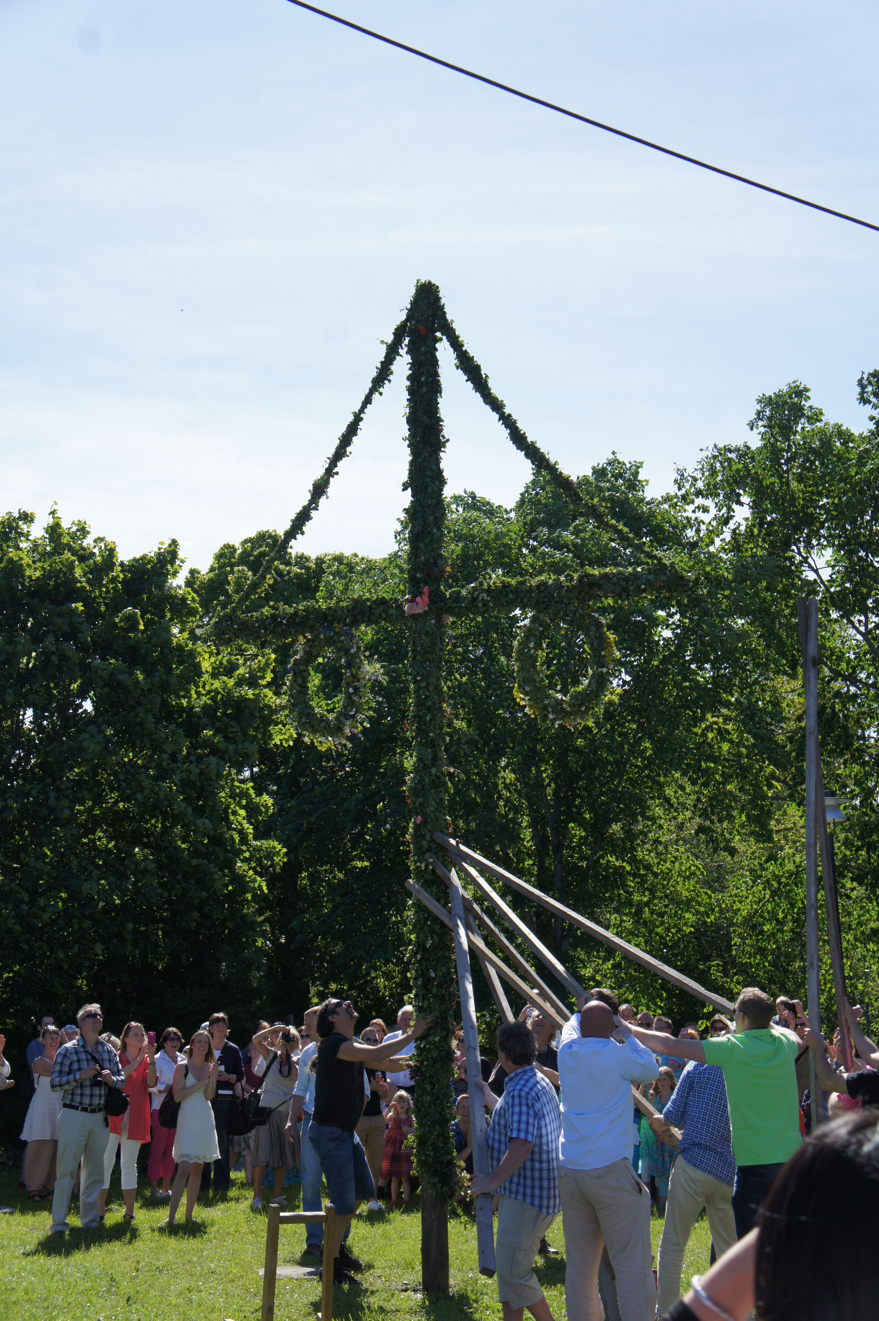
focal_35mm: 50
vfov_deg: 40.0
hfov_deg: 27.2
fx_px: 1815
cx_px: 440
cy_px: 660
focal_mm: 33
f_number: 8
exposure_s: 1/400
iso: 200
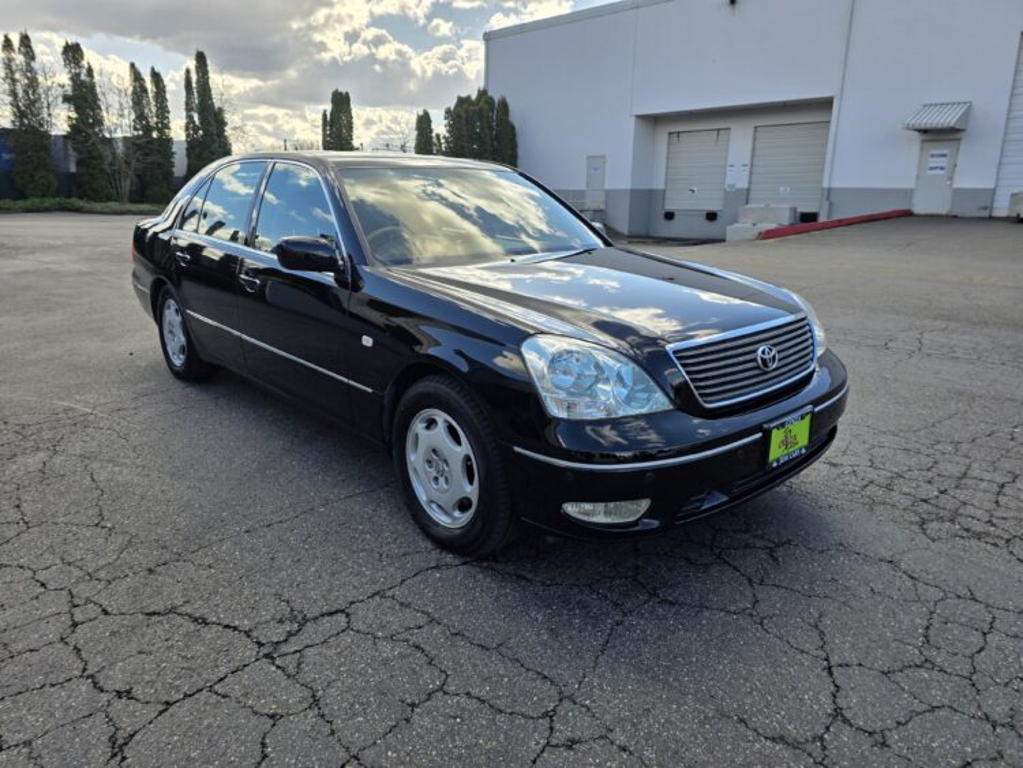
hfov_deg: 73.9
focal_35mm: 23
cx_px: 512
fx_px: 680
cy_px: 384
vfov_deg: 58.9
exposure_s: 1/4145
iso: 80
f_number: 1.7
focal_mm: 6.3
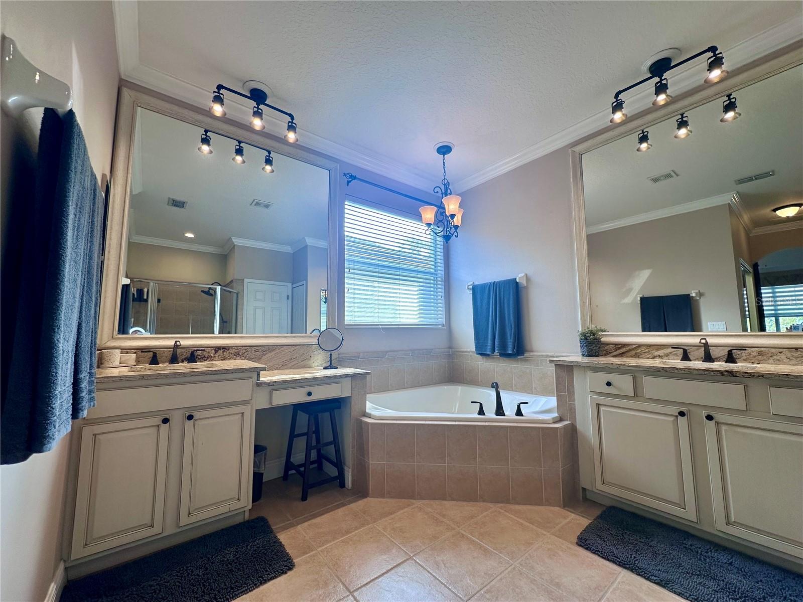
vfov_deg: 85.7
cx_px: 402
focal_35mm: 14
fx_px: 325
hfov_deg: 102.1
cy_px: 301
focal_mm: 2.22
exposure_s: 1/120
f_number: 2.2
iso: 50
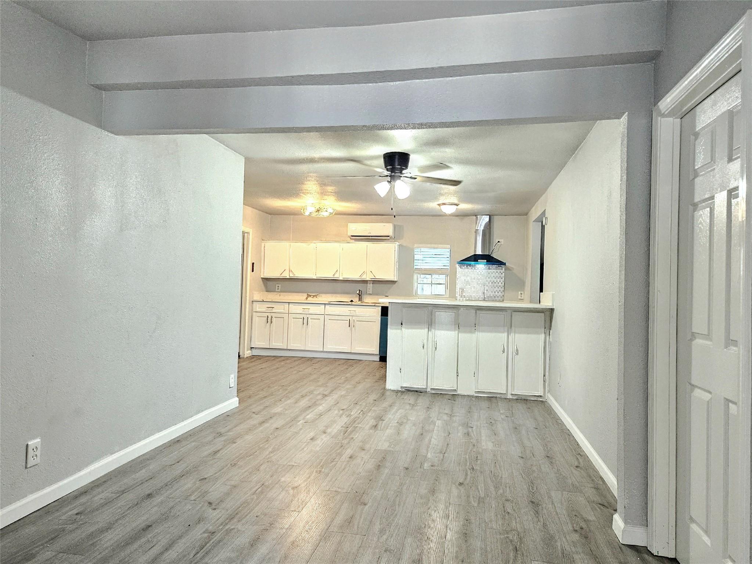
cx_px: 376
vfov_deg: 58.9
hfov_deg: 73.9
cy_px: 282
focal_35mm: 23
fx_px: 500
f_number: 1.8
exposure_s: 1/120
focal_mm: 5.4
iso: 640
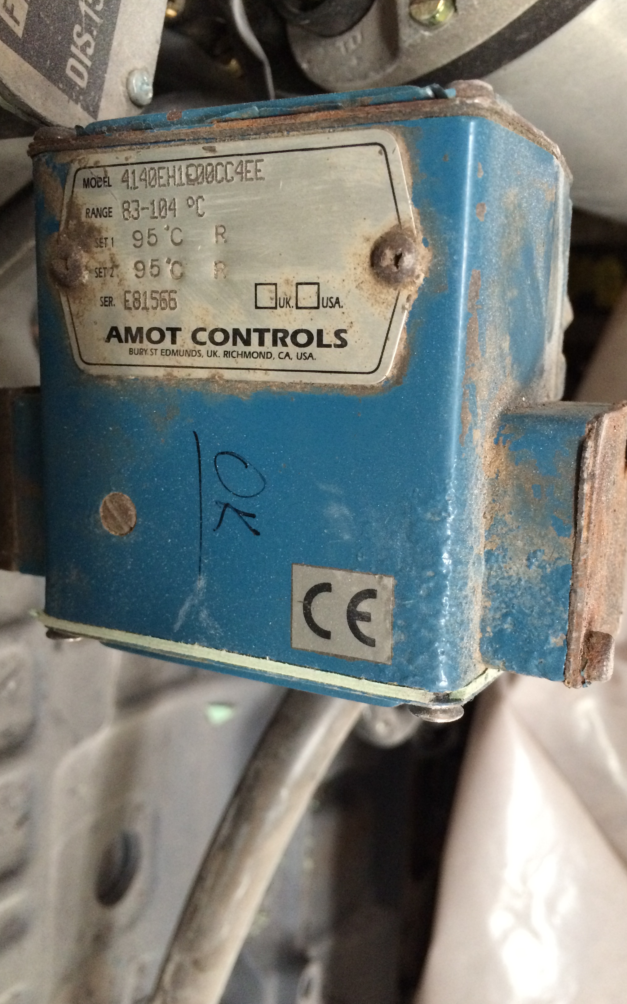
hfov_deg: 40.6
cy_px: 502
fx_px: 848
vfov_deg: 61.2
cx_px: 314
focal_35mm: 31
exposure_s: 1/25
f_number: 2.2
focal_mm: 4.15
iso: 320
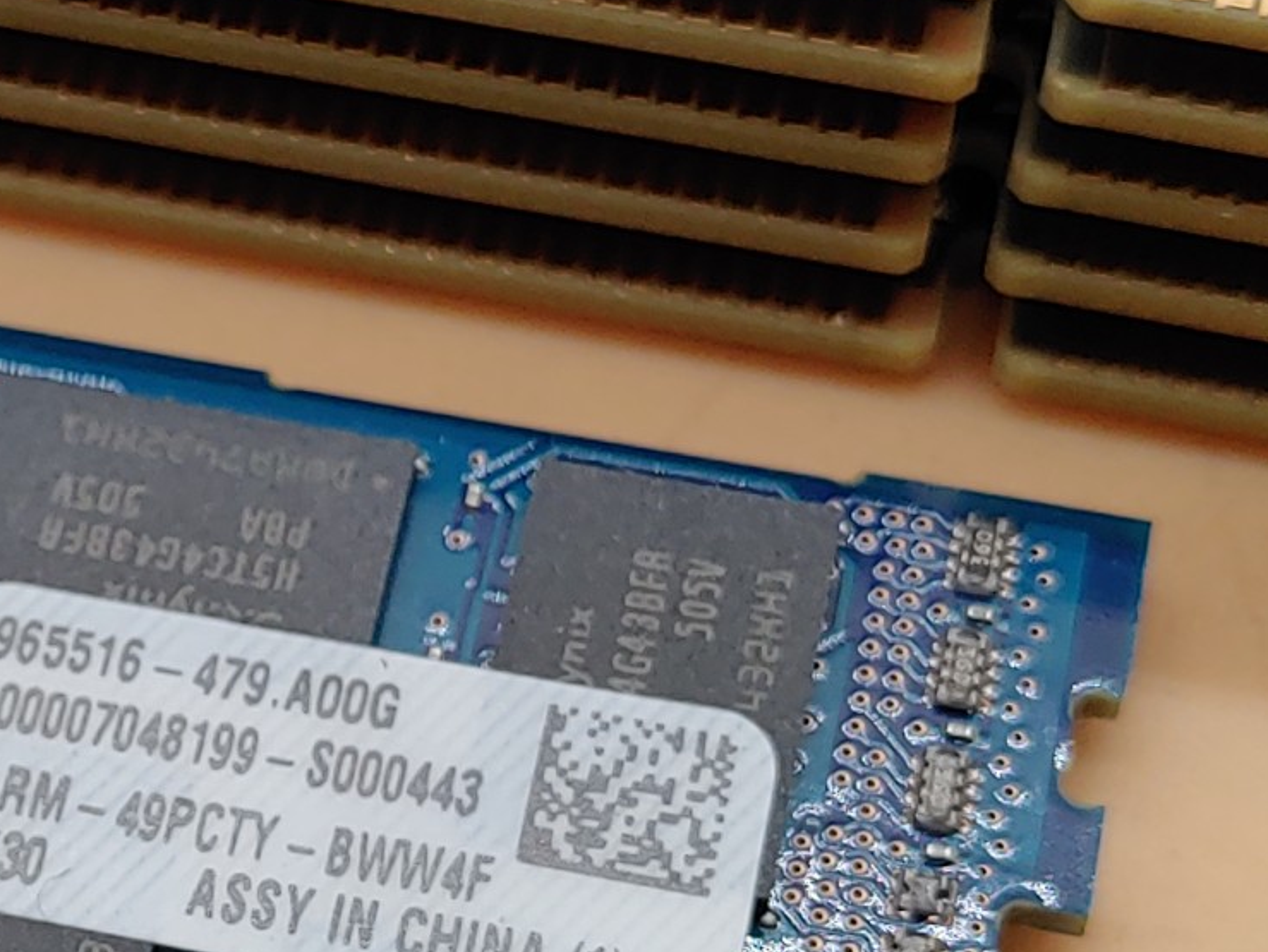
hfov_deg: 17.4
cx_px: 70
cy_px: 708
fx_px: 4068
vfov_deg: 13.3
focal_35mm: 111
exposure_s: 1/108
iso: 50
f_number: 1.8
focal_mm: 4.36
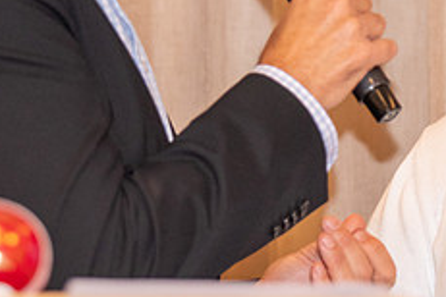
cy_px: -34
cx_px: 376
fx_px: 5017
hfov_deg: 5.1
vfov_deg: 3.4
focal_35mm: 405
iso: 1000
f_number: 2.8
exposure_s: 1/60
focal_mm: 100
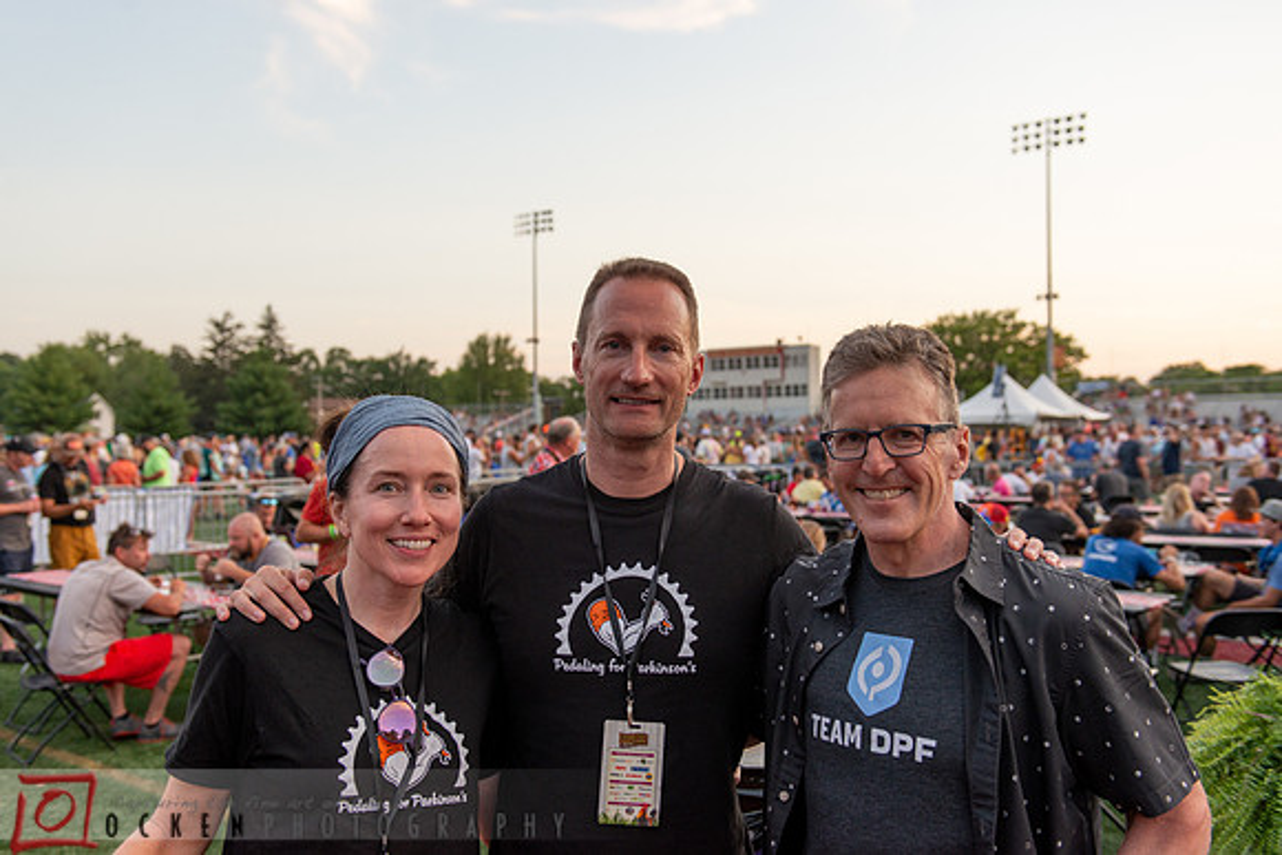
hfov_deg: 55.8
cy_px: 428
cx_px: 641
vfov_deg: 38.9
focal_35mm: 34
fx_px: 1211
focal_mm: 34
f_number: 4
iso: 400
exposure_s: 1/200
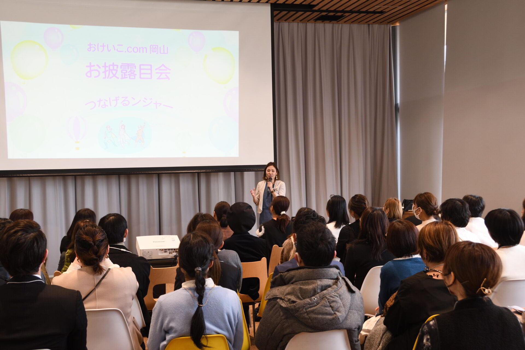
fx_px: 700
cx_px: 262
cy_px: 175
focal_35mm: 48
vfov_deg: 28.1
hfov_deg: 41.1
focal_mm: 32
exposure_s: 1/30
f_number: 9
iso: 400
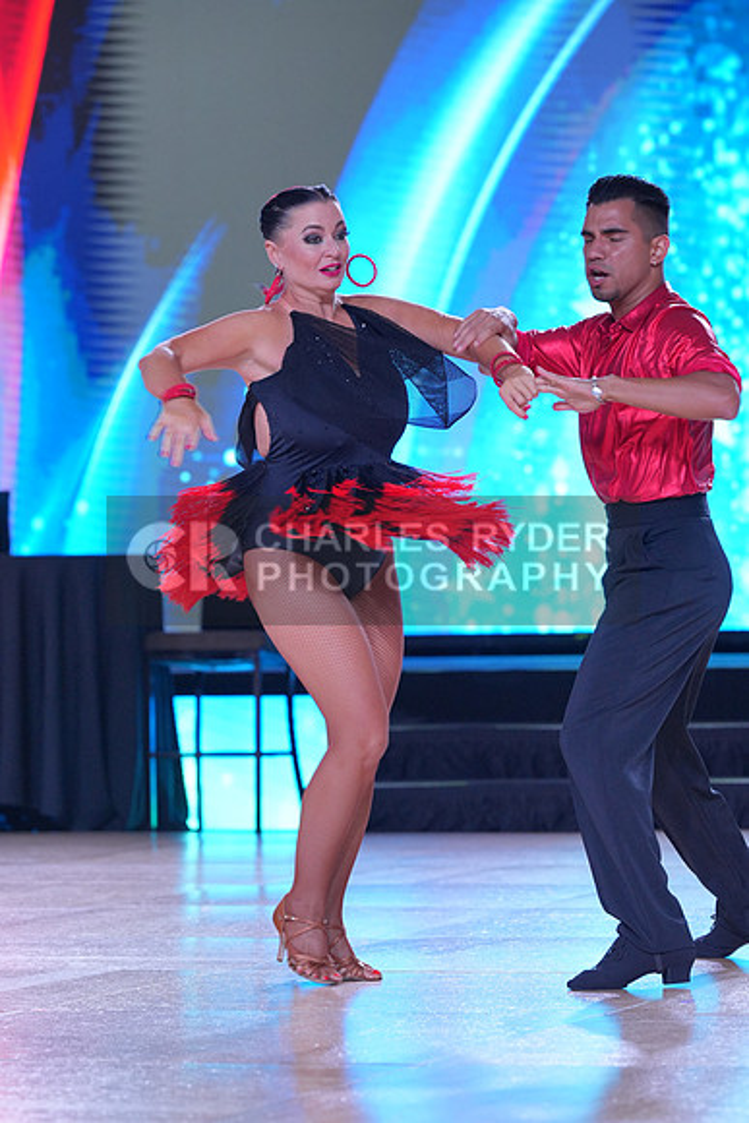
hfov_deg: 8.4
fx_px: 5115
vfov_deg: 12.5
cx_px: 374
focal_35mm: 164
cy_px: 562
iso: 2000
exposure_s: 1/400
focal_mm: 164
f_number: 5.6
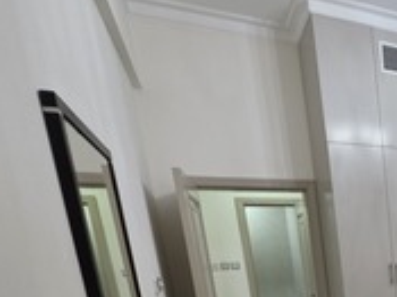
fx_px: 390
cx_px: 471
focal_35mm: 34
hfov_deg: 39.7
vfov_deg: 35.4
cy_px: 330
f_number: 1.9
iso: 320
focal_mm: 2.2
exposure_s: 1/100
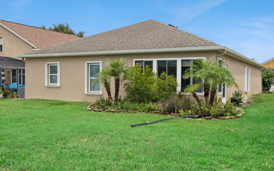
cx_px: 137
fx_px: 269
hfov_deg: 54.0
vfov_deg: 35.3
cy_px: 87
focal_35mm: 36
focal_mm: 35
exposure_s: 1/1250
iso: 800
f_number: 10
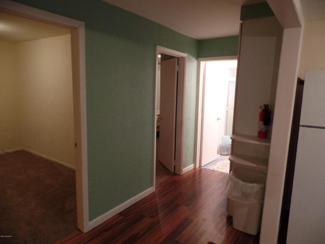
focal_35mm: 23
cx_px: 162
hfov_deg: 73.9
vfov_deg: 58.9
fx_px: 216
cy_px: 122
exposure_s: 1/30
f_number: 2.8
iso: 400
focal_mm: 4.1
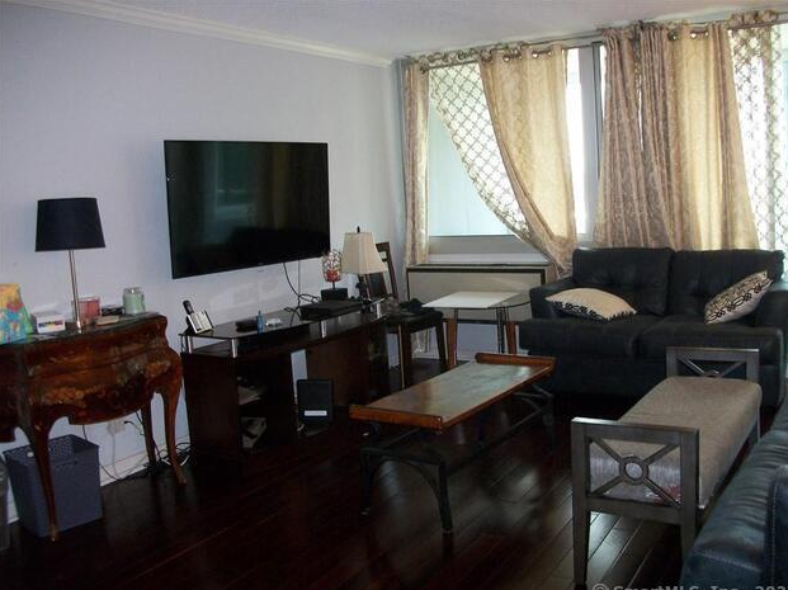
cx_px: 400
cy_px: 303
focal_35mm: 33
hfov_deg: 55.4
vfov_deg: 42.9
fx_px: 751
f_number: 2.9
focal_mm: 5.7
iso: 250
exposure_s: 1/60
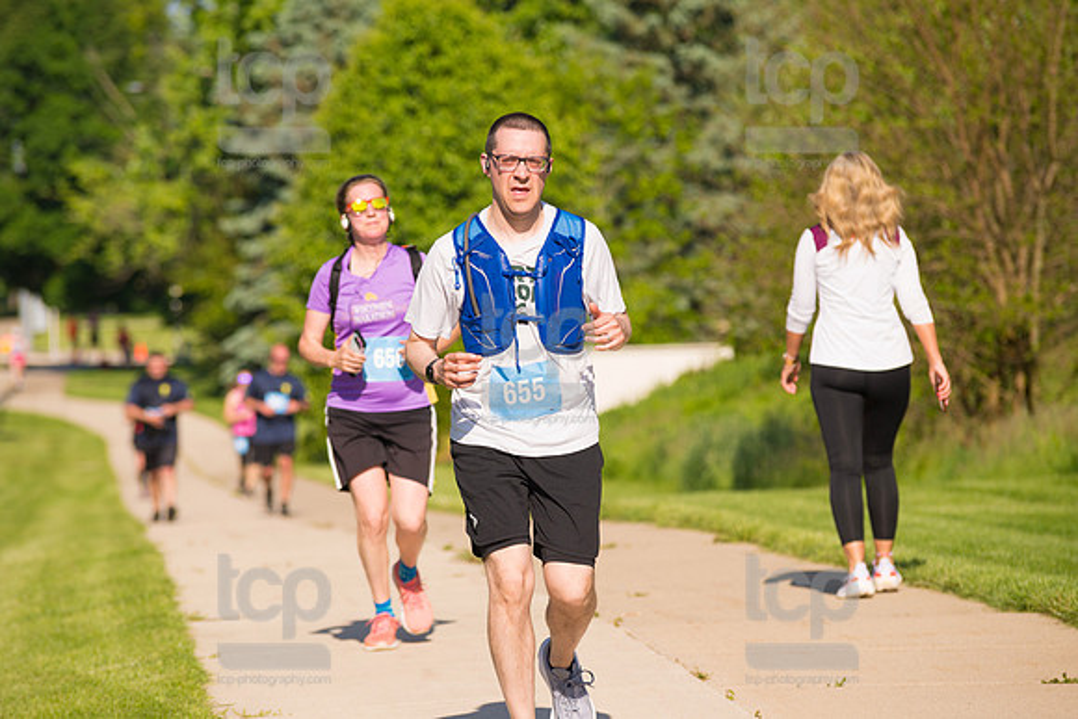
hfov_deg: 10.3
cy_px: 360
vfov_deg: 6.9
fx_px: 5990
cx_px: 539
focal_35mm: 200
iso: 400
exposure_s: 1/2000
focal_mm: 200
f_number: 5.6
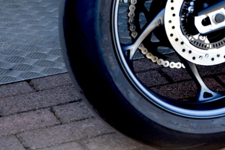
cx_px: 385
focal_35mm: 214
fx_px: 1338
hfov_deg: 9.2
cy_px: -96
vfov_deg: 6.3
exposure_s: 1/60
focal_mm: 62
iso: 100
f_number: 3.2
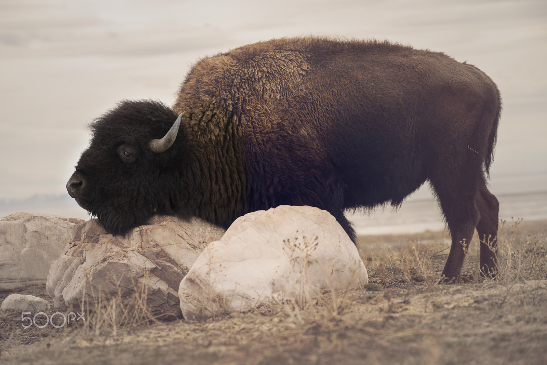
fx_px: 2660
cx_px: 274
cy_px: 182
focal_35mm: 175
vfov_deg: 7.9
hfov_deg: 11.7
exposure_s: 1/250
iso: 100
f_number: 5.6
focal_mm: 175
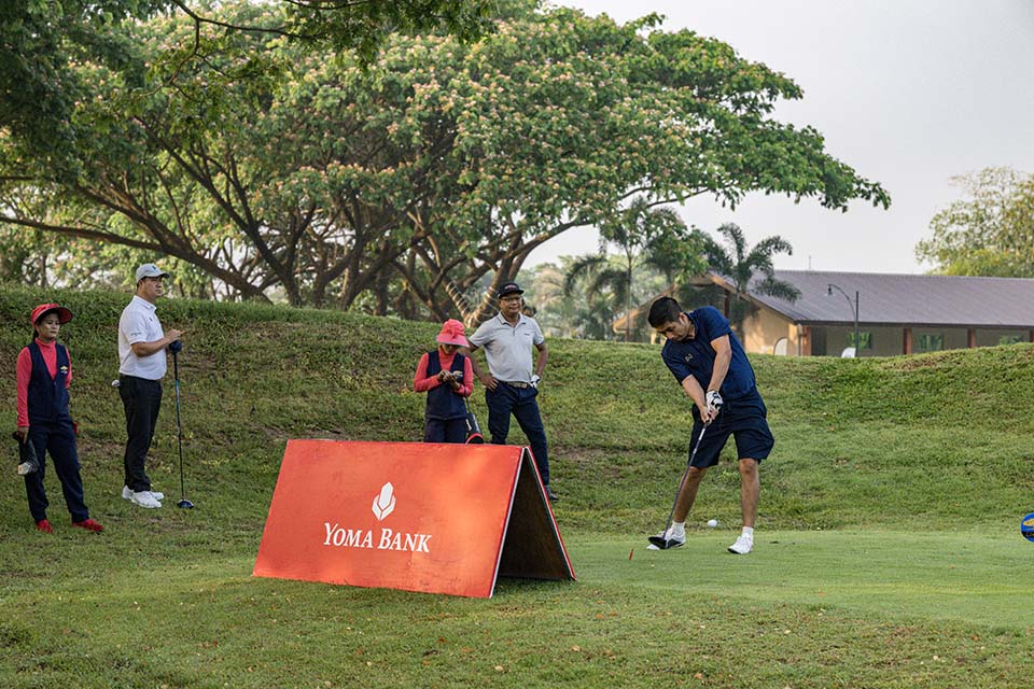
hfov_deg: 21.5
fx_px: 2728
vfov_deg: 14.4
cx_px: 517
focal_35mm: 95
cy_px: 344
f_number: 5.6
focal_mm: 95
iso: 4500
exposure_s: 1/2500
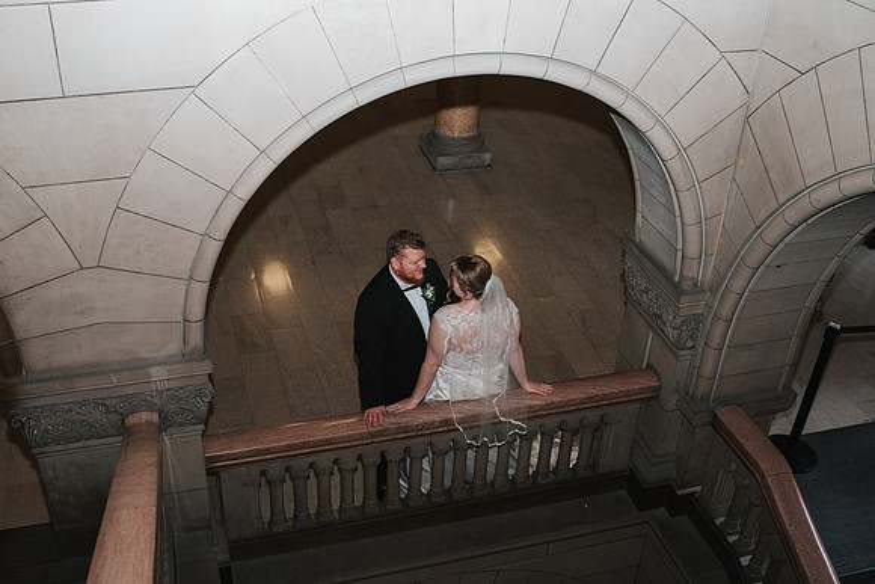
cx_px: 397
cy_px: 292
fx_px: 955
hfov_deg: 49.2
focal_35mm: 39
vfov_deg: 34.0
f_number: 3.5
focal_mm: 35
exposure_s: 1/200
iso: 1000
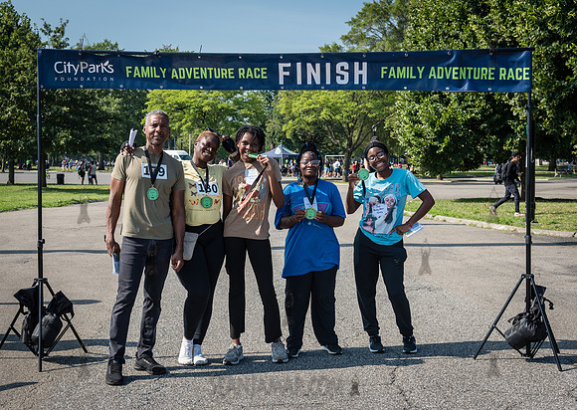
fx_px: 931
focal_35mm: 57
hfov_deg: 34.4
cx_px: 253
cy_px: 196
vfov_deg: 24.8
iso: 400
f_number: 5
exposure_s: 1/1000
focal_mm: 48
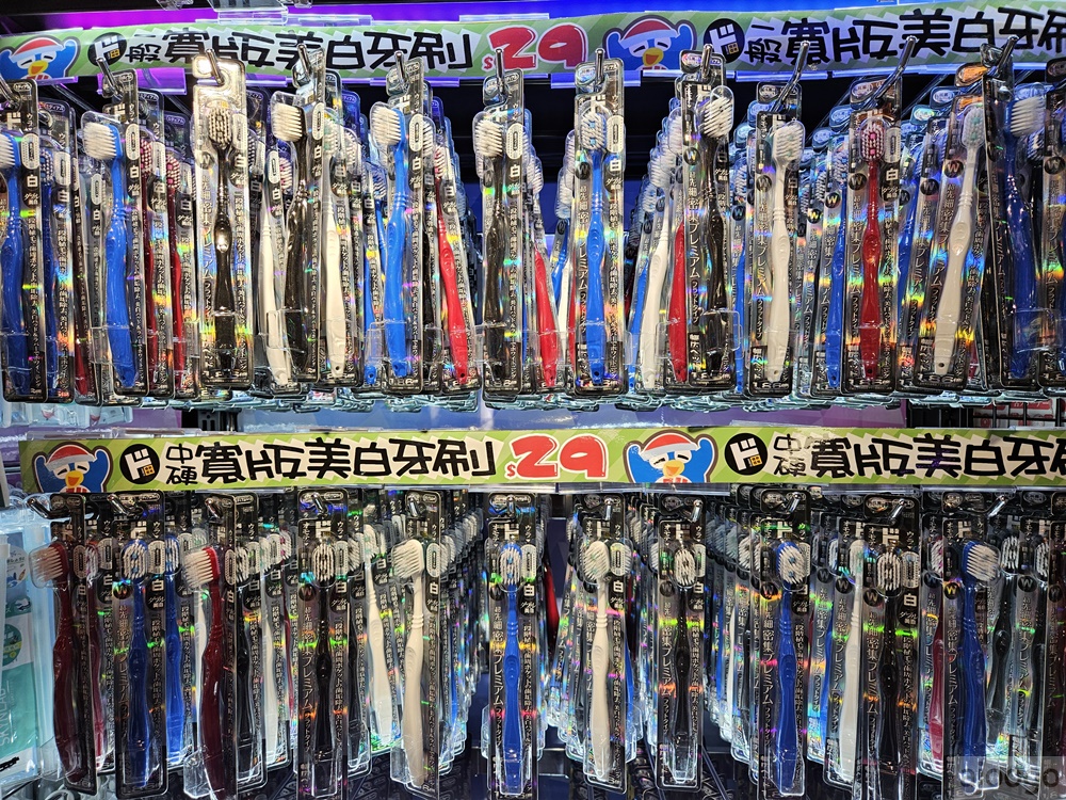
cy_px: 400
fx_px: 708
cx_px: 533
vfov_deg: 58.9
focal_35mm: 23
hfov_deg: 73.9
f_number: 1.8
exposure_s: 1/120
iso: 40
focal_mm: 5.4
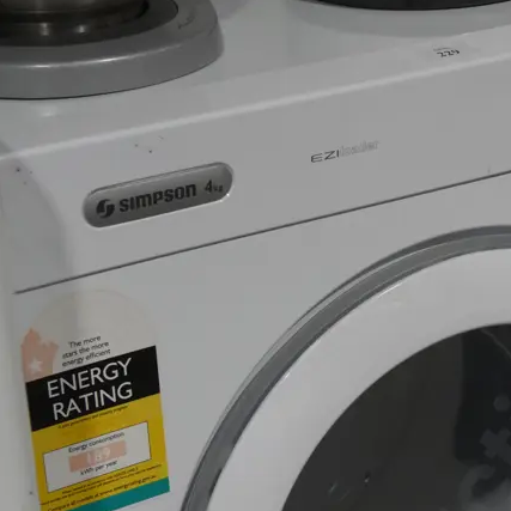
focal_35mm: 106
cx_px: 455
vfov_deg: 16.0
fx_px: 1770
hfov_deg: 16.2
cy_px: 534
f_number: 5.3
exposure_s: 1/60
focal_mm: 25
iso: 320
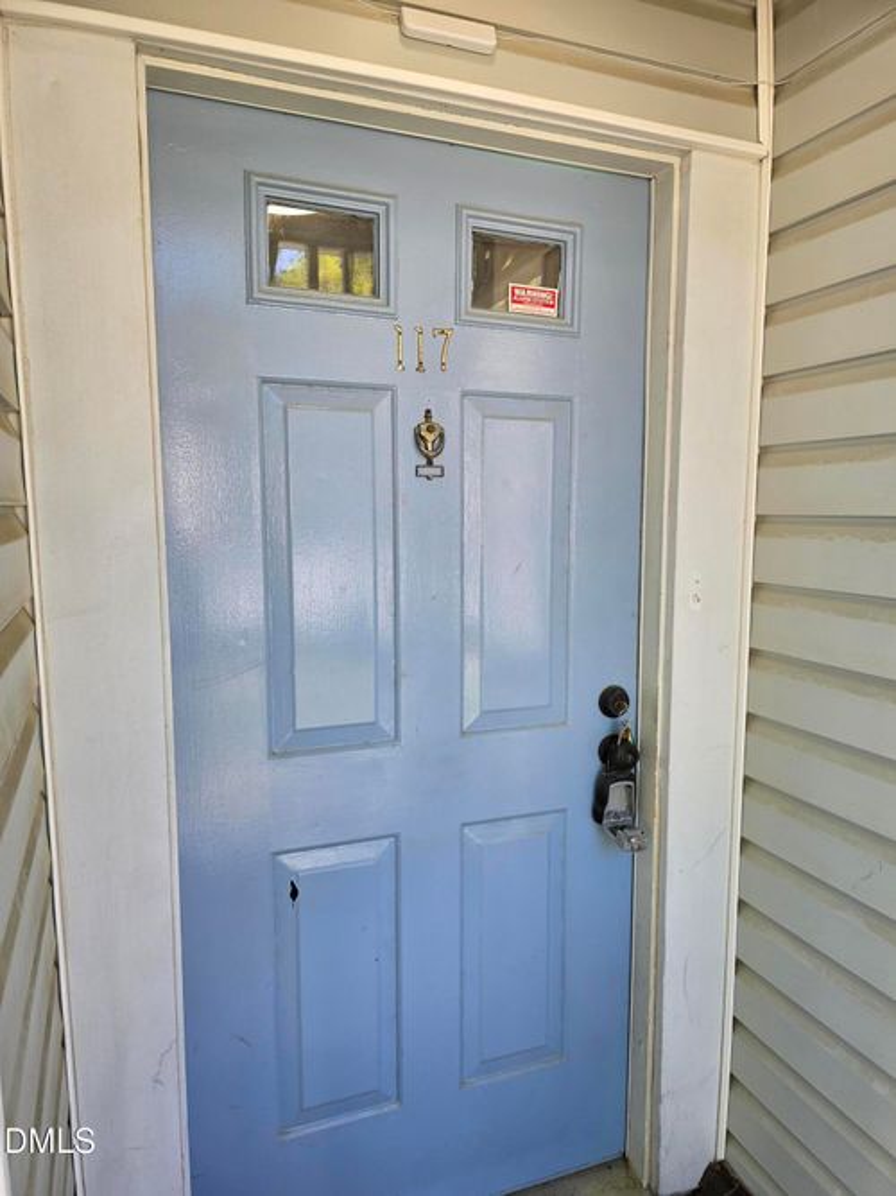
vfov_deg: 73.9
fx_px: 794
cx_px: 448
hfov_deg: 58.9
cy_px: 598
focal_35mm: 23
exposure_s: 1/120
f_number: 1.7
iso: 25
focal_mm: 6.3
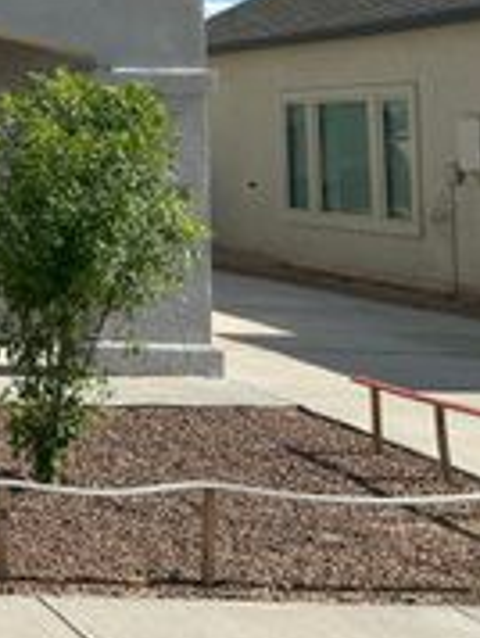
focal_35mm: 73
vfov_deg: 25.5
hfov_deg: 16.5
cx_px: -412
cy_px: 20
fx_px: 1346
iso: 50
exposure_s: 1/5587
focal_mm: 5.7
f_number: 1.5
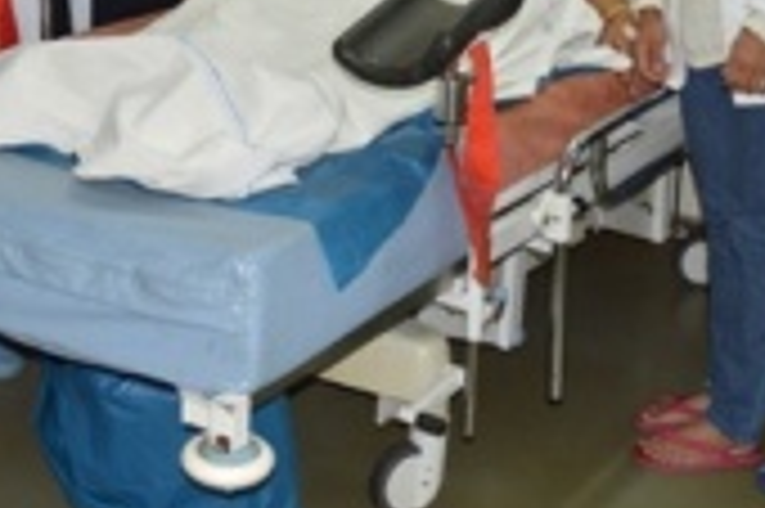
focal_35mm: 71
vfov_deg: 18.3
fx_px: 1507
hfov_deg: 28.4
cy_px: -76
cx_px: 310
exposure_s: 1/60
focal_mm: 18
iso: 640
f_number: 3.5
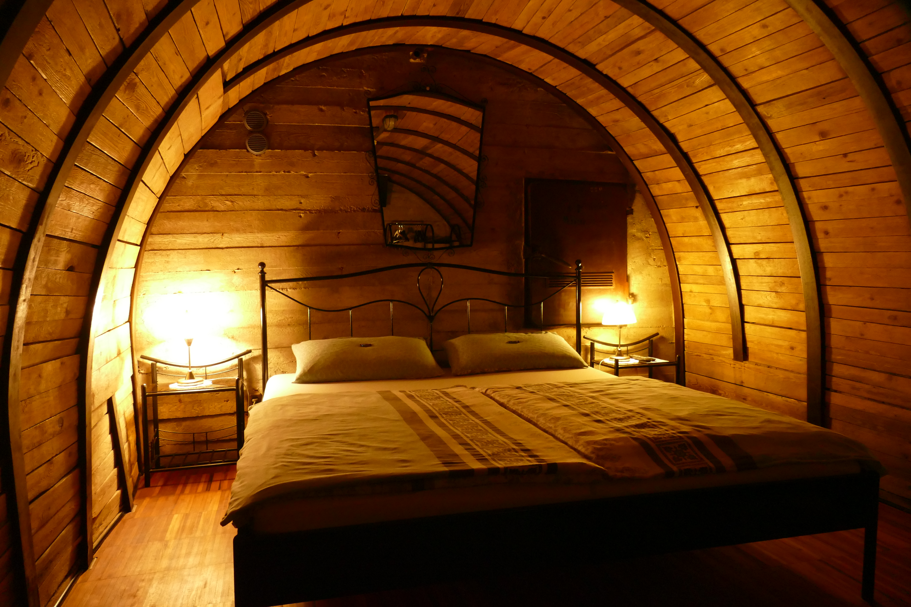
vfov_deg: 51.3
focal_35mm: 25
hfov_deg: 71.5
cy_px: 304
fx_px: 633
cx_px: 456
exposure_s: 1/4
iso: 1600
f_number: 4.5
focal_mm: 9.12
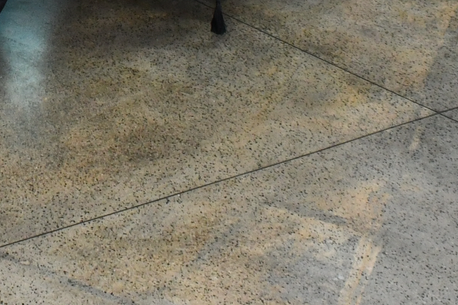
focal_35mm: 125
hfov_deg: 15.6
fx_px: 1590
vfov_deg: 10.3
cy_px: -262
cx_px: -139
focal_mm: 18
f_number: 3.5
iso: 800
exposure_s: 1/125
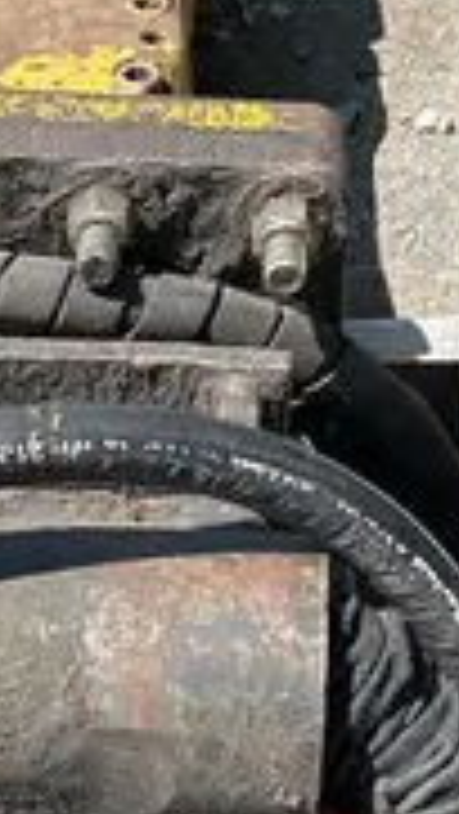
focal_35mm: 115
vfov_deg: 18.5
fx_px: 2485
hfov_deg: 10.5
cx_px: 9
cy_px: 578
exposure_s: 1/1698
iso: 50
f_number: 1.5
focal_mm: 5.7
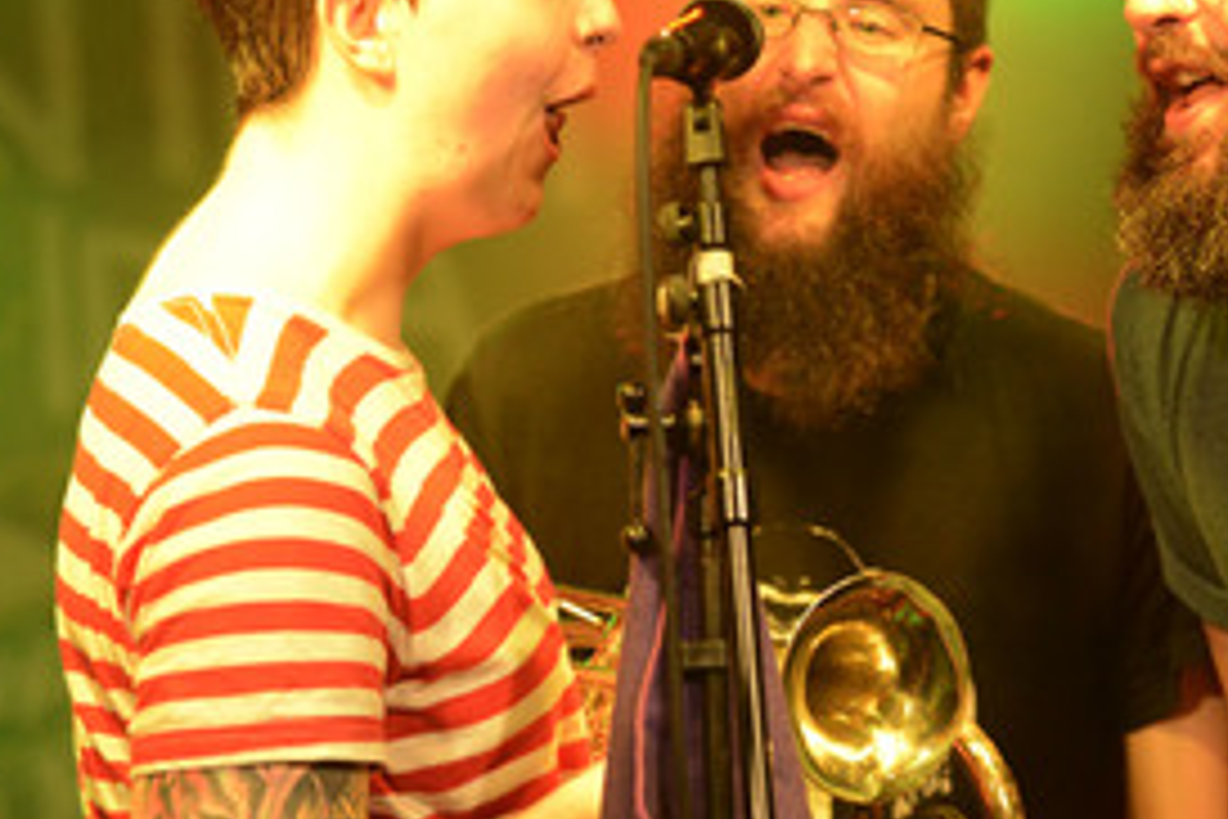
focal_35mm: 142
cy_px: 315
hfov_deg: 14.4
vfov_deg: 9.7
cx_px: 875
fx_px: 4843
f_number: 2.8
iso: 6400
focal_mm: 86
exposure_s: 1/320
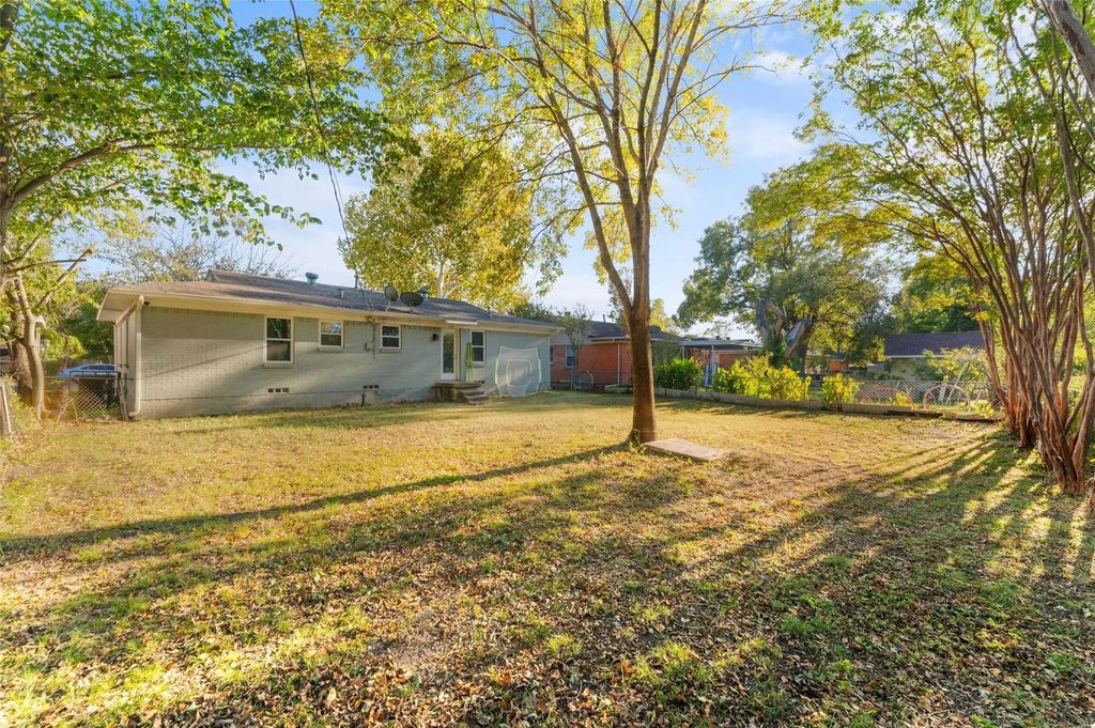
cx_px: 548
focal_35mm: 14
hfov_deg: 104.3
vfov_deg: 81.1
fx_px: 425
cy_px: 364
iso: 640
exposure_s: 1/80
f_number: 9
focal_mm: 14
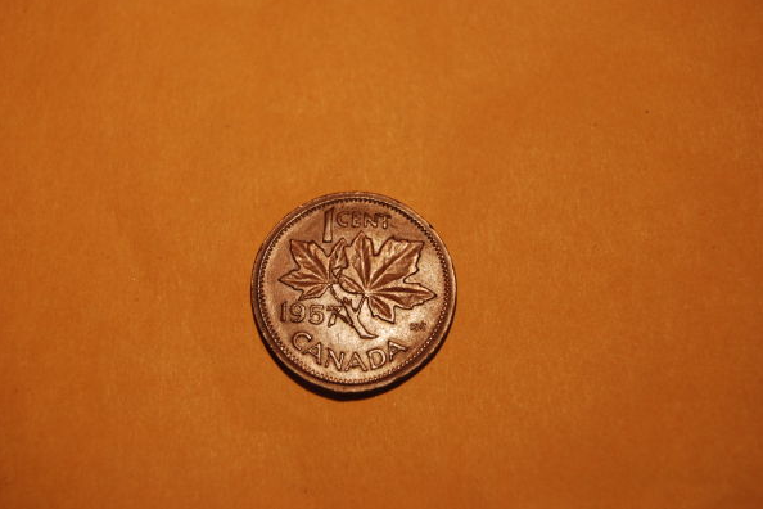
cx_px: 380
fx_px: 1770
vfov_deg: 16.4
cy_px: 252
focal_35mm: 84
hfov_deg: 24.3
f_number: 5.6
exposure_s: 1/60
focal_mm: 55
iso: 200
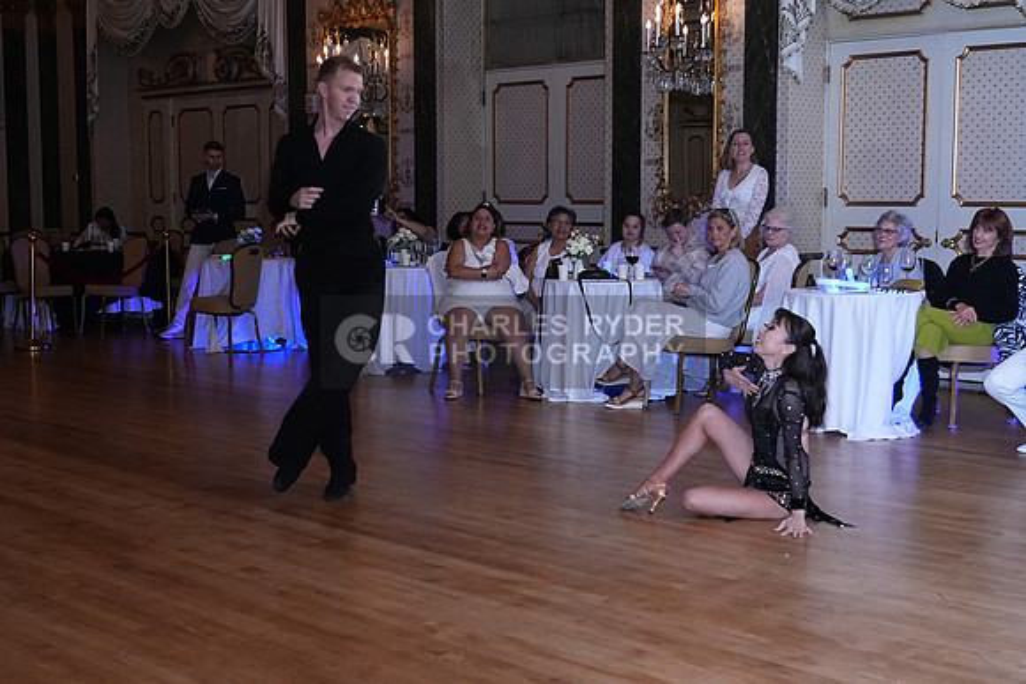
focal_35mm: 46
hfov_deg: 42.7
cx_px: 513
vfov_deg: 29.3
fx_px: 1311
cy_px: 342
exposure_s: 1/200
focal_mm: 31
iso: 5000
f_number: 4
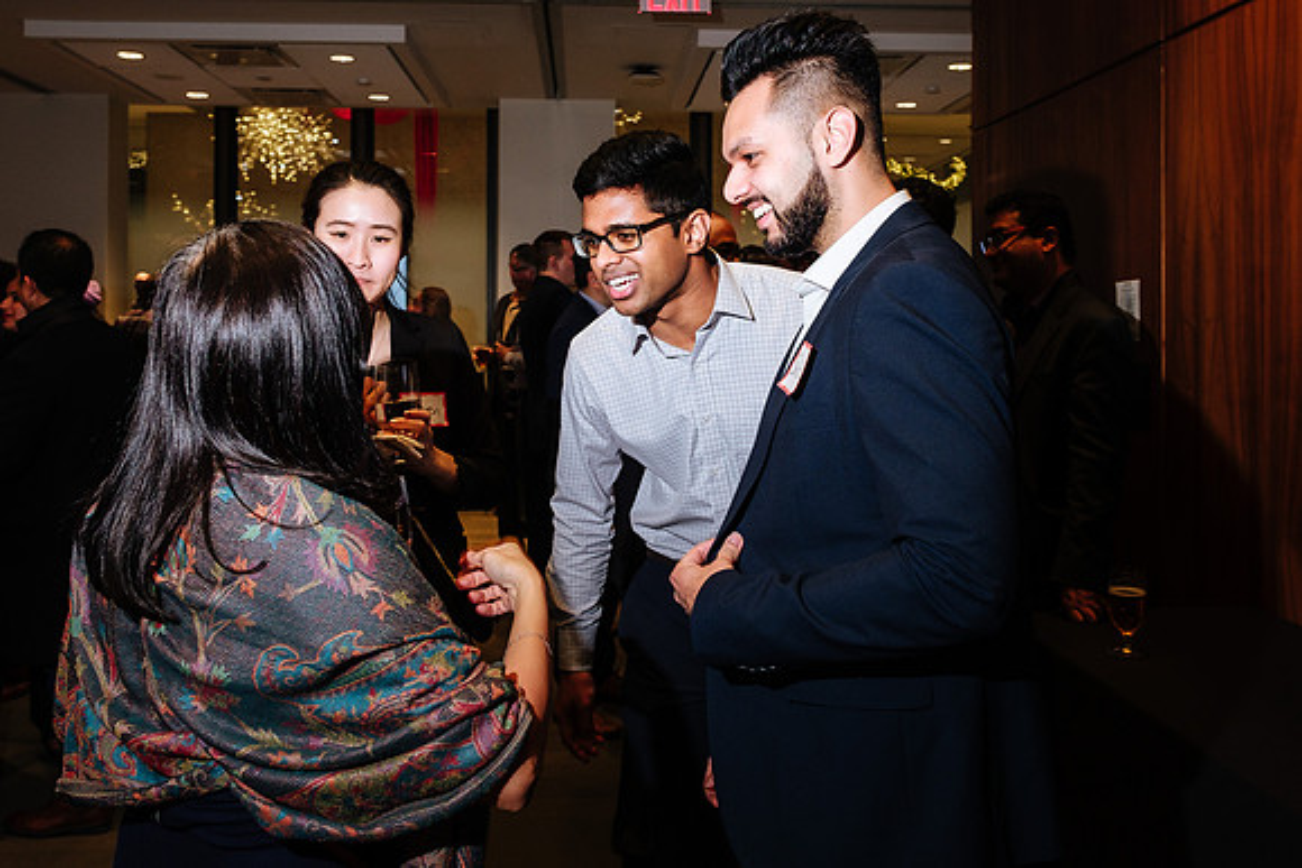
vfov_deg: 40.1
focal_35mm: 33
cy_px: 328
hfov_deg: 57.7
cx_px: 647
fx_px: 1183
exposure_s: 1/60
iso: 400
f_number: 4
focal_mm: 16.5
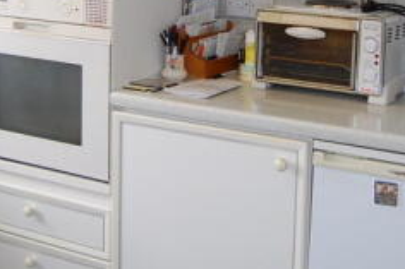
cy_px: -5
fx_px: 843
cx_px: 202
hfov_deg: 27.0
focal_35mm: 75
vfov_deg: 17.7
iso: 400
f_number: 3.5
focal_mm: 18
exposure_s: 1/60
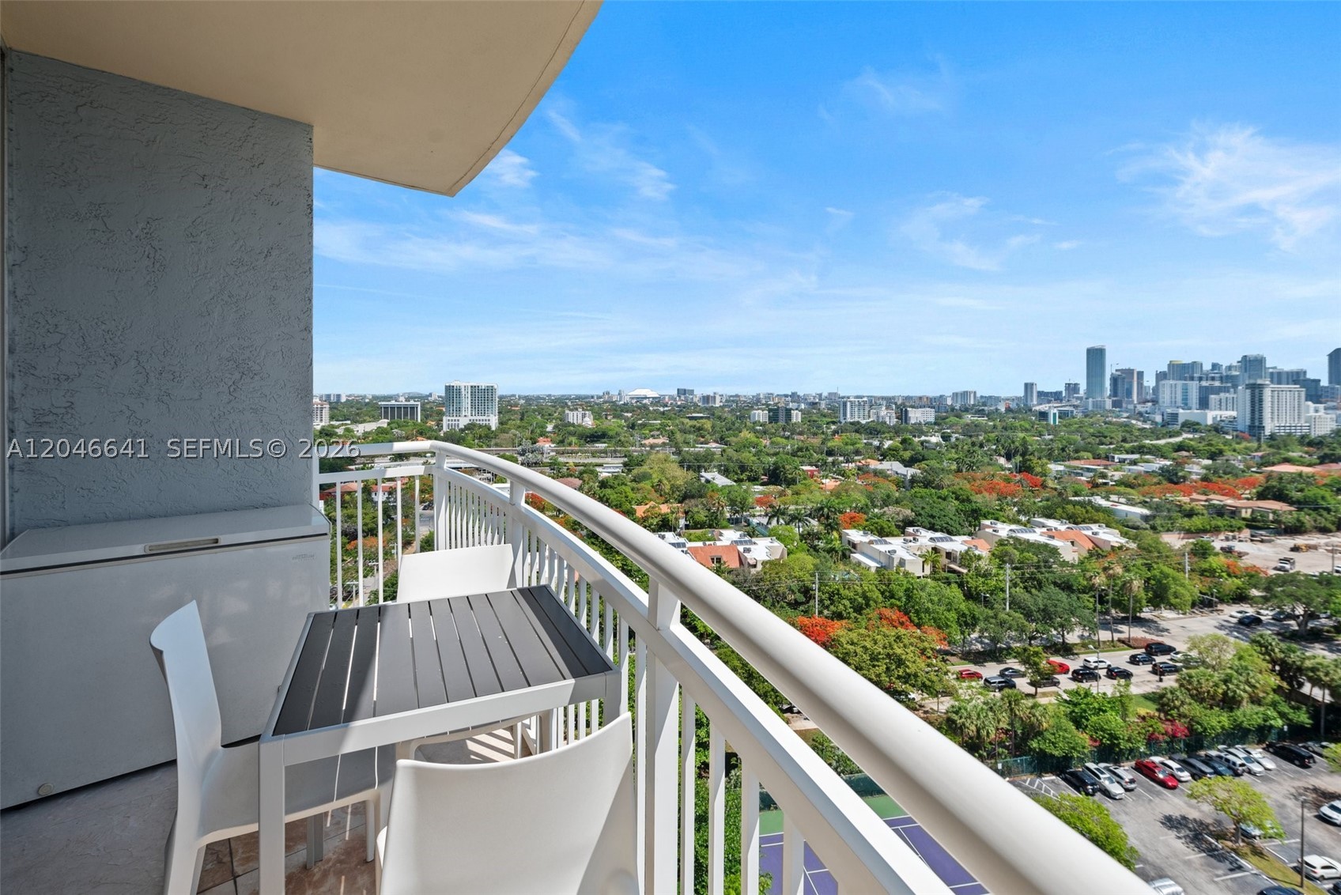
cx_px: 670
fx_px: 522
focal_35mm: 14
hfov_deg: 104.2
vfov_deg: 81.3
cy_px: 448
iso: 200
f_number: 8
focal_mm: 14
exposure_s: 1/1250
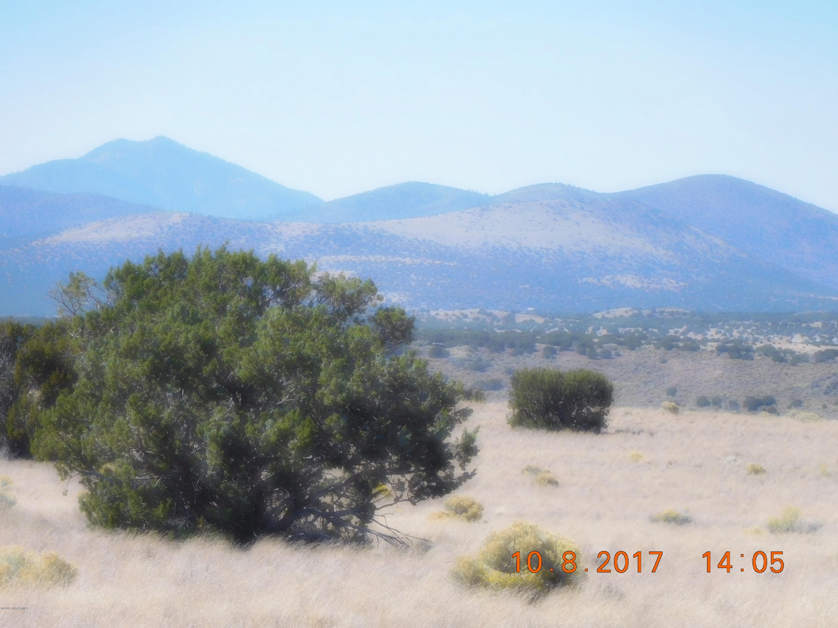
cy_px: 314
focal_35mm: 225
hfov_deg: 8.8
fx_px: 5447
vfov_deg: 6.6
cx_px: 419
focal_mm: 40.1
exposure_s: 1/500
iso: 125
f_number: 5.5
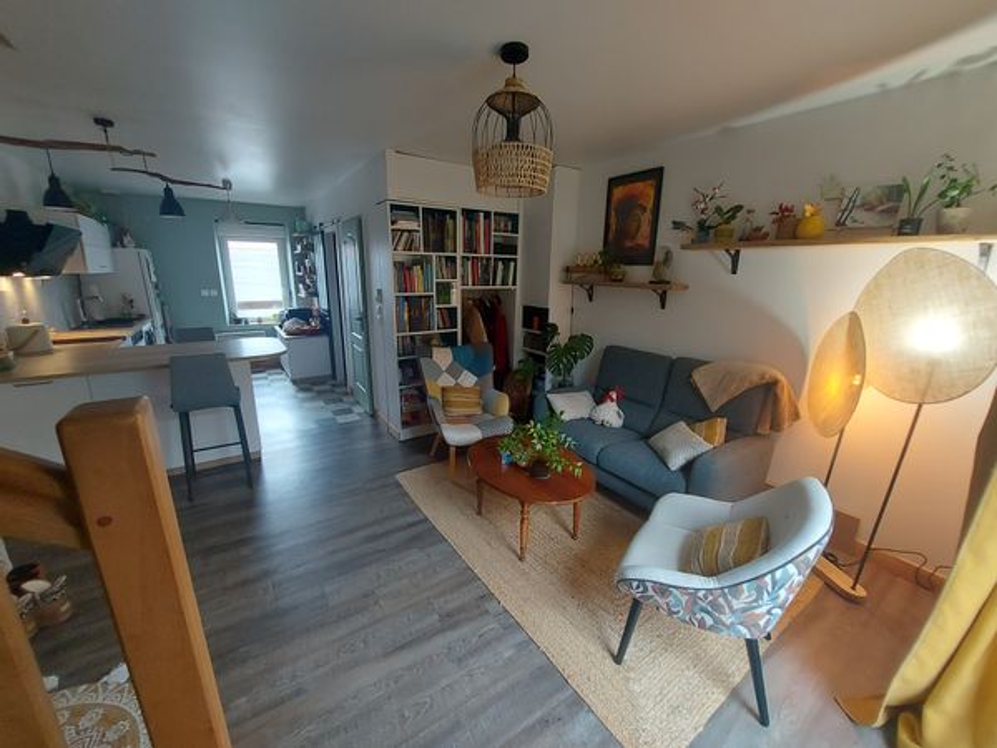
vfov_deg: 89.9
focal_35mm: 13
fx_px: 374
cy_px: 374
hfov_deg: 106.2
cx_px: 498
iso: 320
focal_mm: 1.74
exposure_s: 1/33
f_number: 2.2
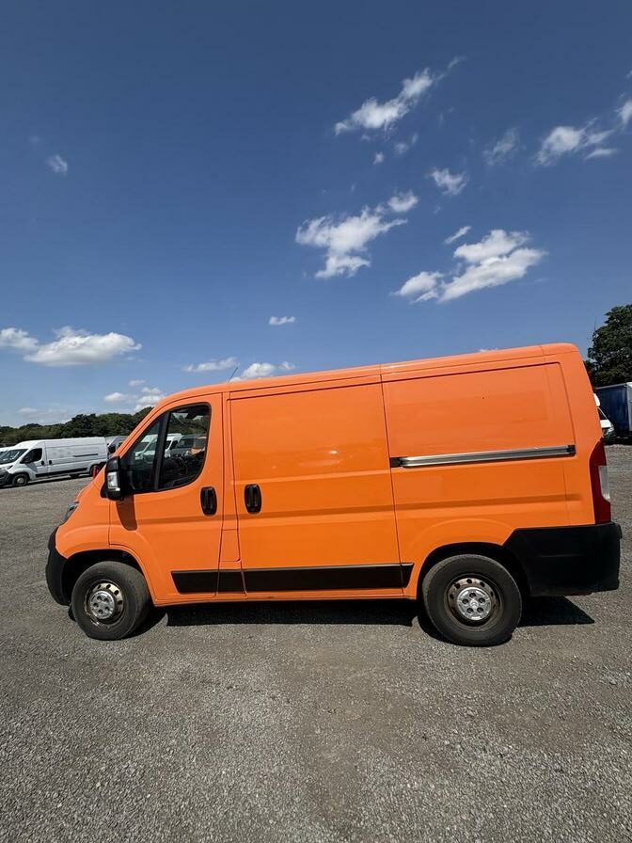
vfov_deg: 102.1
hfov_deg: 85.7
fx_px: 341
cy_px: 422
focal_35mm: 14
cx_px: 316
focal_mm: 2.22
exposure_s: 1/2874
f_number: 2.2
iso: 50
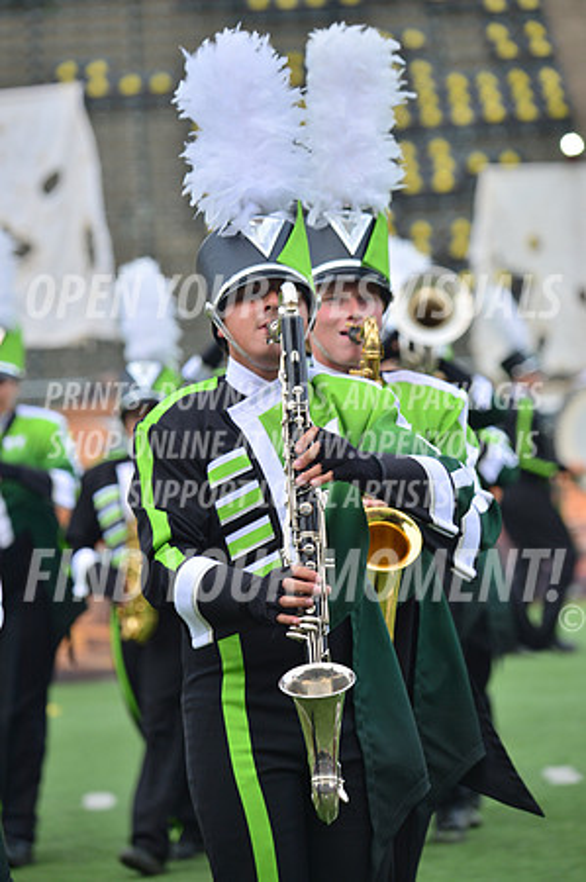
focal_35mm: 220
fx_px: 5384
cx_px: 293
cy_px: 441
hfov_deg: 6.2
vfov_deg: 9.4
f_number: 5.6
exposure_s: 1/500
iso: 200
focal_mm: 220
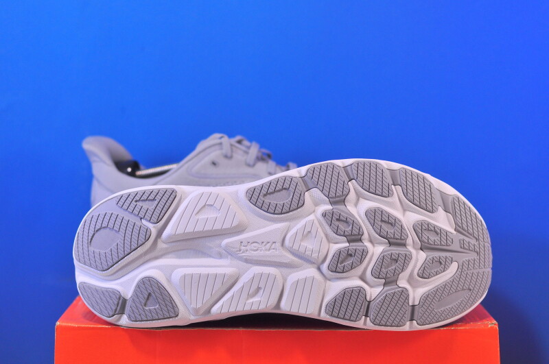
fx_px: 1142
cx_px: 274
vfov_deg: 18.1
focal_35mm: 75
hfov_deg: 27.0
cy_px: 182
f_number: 2.8
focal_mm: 50
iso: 250
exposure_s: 1/320
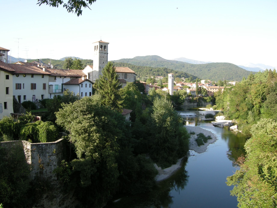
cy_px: 104
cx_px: 138
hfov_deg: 51.4
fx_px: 288
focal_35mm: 36
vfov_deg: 39.7
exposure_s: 1/123
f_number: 4.3
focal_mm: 7.5
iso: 64
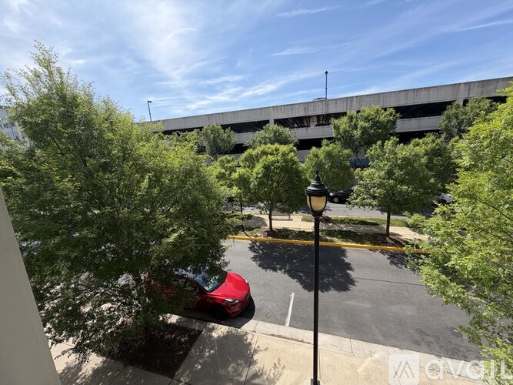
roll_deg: +5.3
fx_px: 207
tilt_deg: -10.7
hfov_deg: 102.1
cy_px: 192
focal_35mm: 14
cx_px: 256
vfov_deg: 85.7
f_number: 2.2
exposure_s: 1/799
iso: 25
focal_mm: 2.22
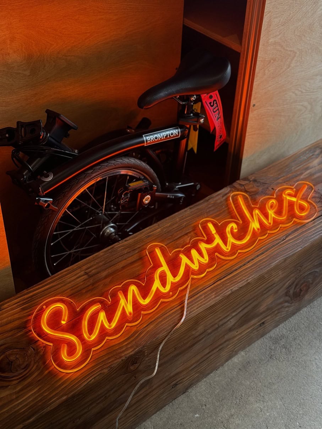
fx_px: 595
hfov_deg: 30.3
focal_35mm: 48
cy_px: 214
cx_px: 161
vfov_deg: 39.7
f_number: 1.8
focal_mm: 6.9
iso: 50
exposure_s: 1/129
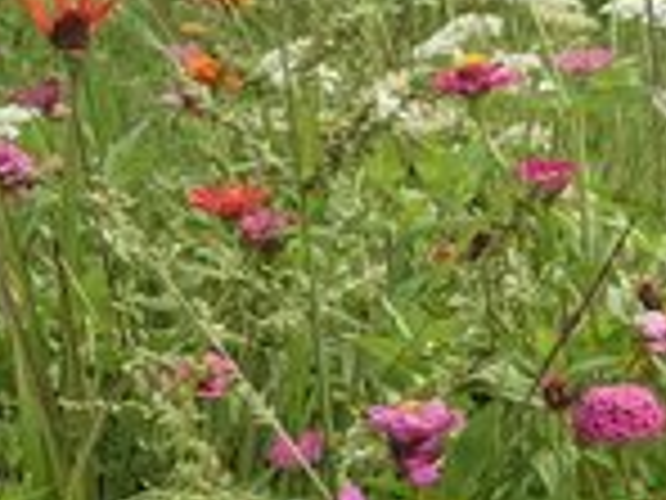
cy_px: 261
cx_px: 972
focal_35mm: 117
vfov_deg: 12.7
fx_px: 2251
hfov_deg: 15.6
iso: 48
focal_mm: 4.44
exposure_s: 1/2933
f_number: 1.8
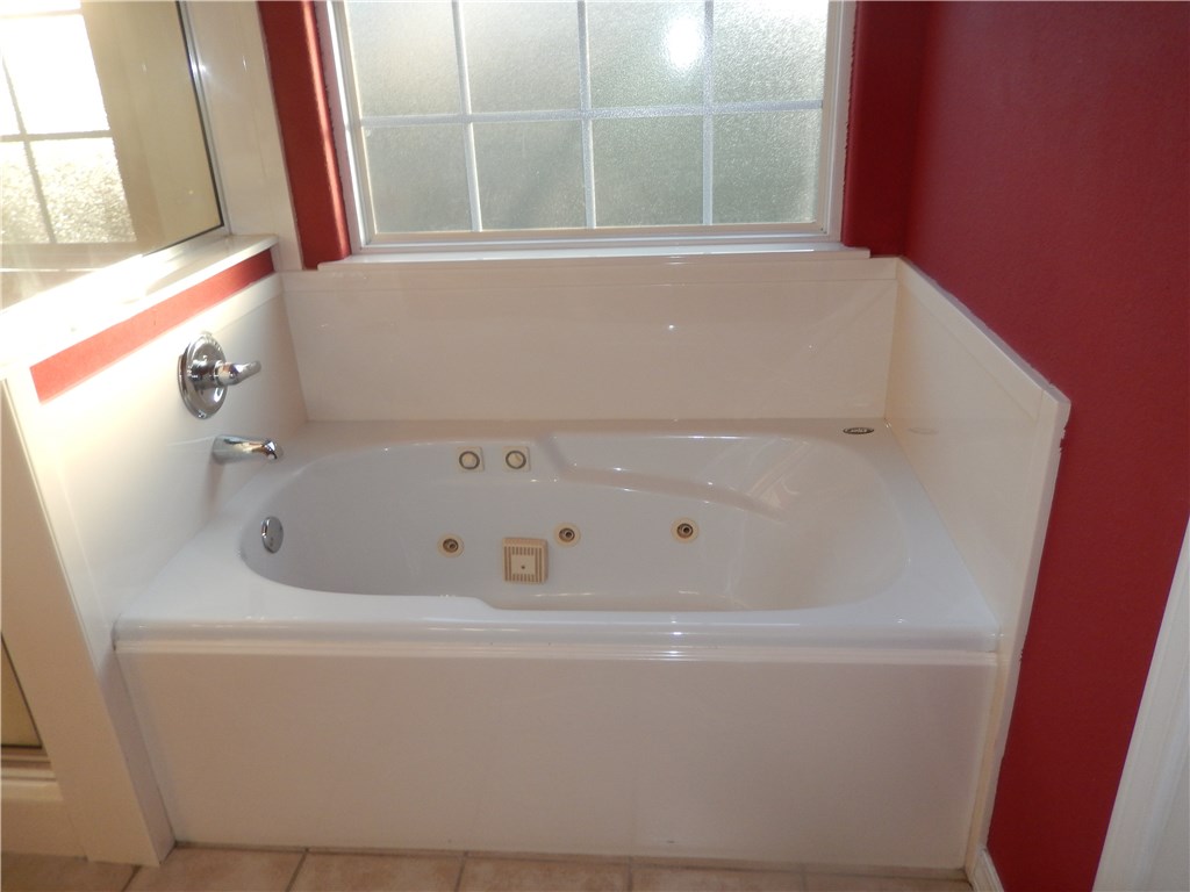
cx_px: 595
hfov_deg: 69.4
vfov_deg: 54.9
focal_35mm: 25
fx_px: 859
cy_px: 446
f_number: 3.4
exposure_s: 1/30
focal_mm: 4.5
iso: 160
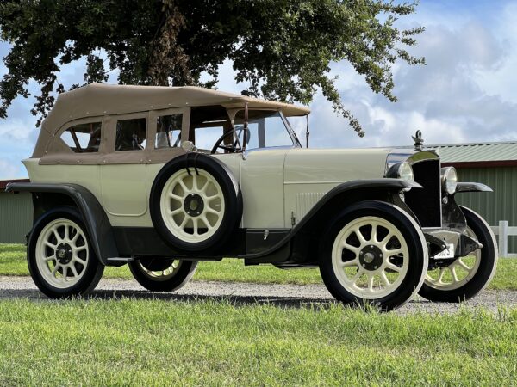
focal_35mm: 77
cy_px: 194
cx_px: 258
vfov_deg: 19.1
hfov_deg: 25.3
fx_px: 1150
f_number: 2.8
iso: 32
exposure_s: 1/481
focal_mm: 9
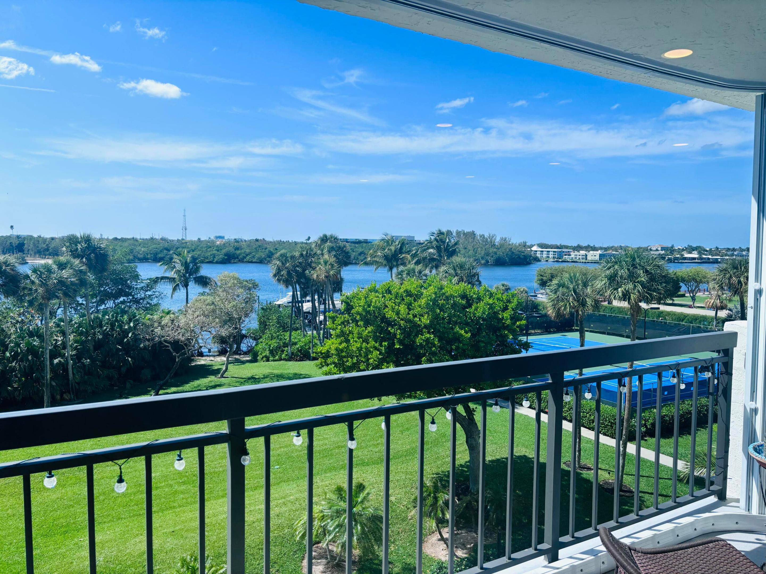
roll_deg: -1.2
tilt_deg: -3.6
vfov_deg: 53.1
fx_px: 575
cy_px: 287
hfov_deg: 67.3
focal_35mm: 26
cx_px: 383
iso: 50
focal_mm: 5.96
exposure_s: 1/1543
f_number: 1.6
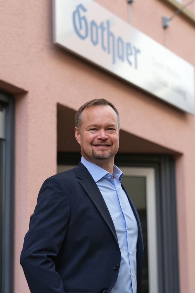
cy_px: 146
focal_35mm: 84
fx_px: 683
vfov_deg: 24.2
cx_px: 98
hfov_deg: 16.3
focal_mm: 56
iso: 200
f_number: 2.5
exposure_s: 1/900
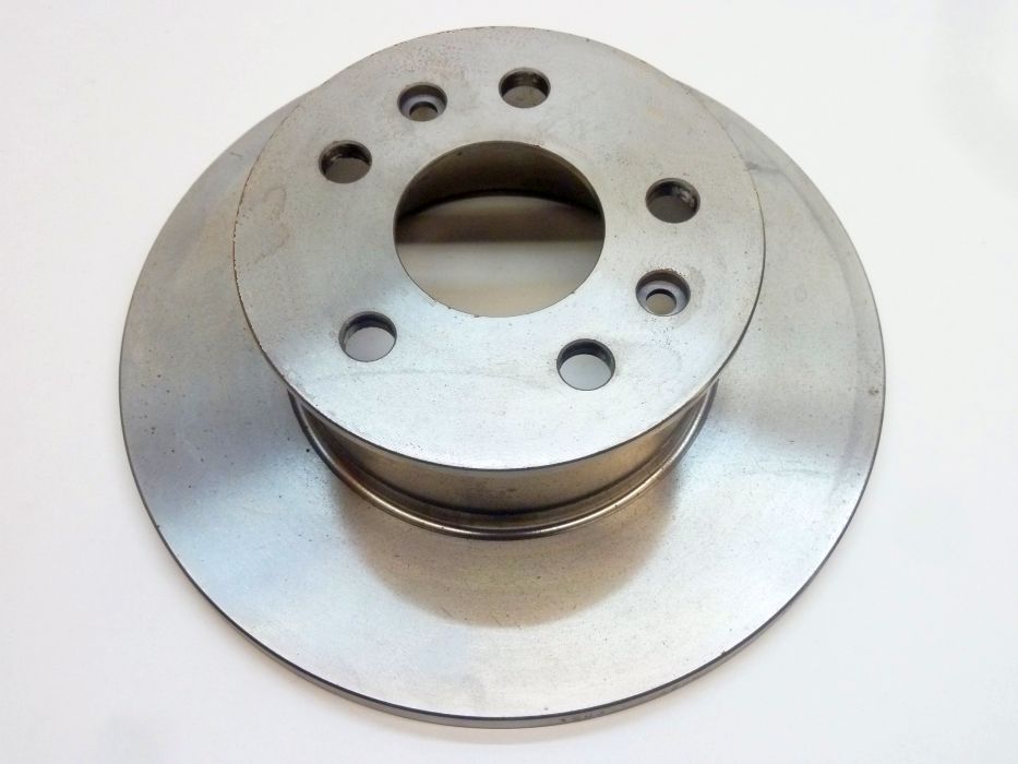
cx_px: 509
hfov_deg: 44.8
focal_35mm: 42
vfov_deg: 34.4
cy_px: 382
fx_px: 1235
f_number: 3.7
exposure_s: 1/30
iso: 400
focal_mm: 6.9
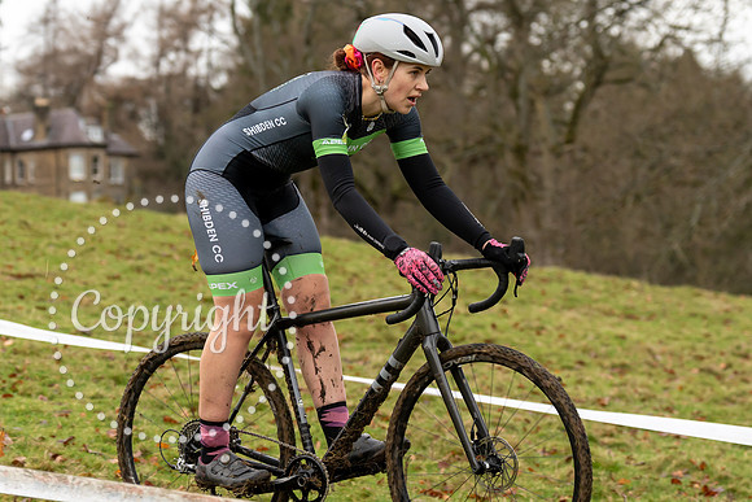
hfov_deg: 16.3
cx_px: 403
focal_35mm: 126
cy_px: 88
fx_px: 2622
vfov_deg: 10.9
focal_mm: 70
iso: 640
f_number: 3.2
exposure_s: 1/1000
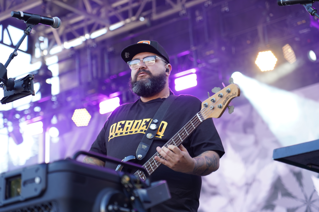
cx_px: 160
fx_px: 930
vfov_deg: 13.0
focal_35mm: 105
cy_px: 106
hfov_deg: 19.5
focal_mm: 105
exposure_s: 1/125
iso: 250
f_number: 4
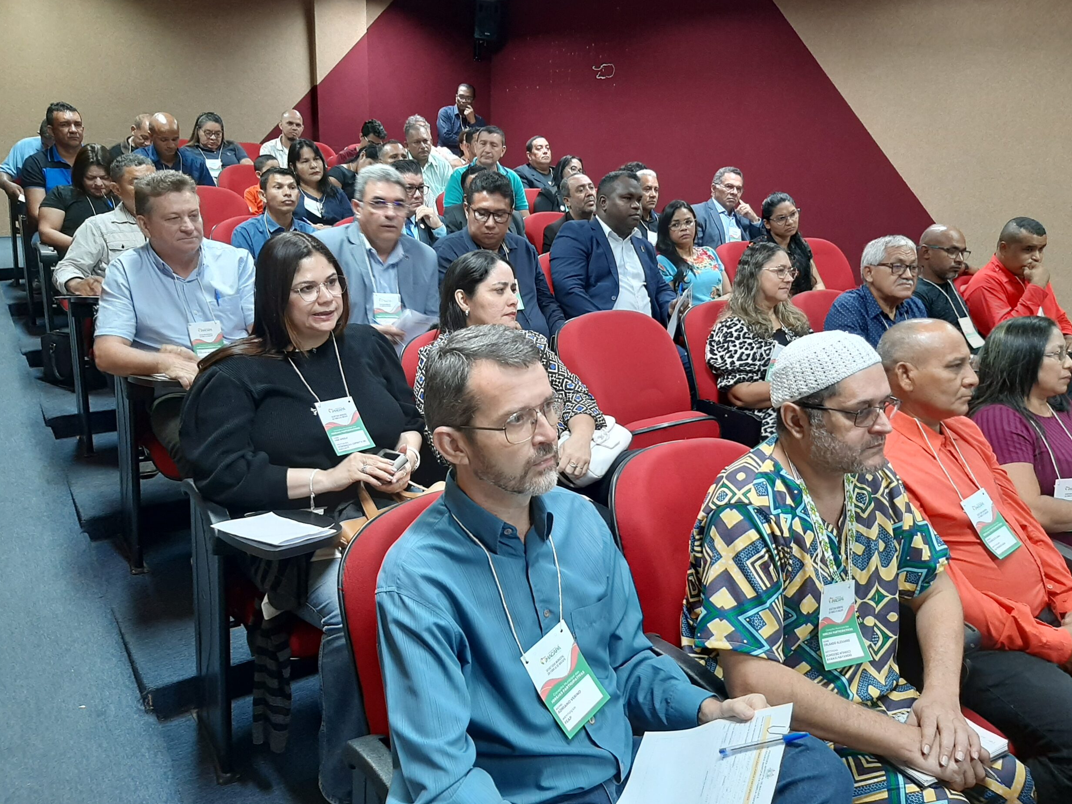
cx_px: 549
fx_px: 867
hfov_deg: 63.4
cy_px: 392
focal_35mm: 28
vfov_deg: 49.7
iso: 200
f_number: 1.7
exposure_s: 1/24
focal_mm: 3.93
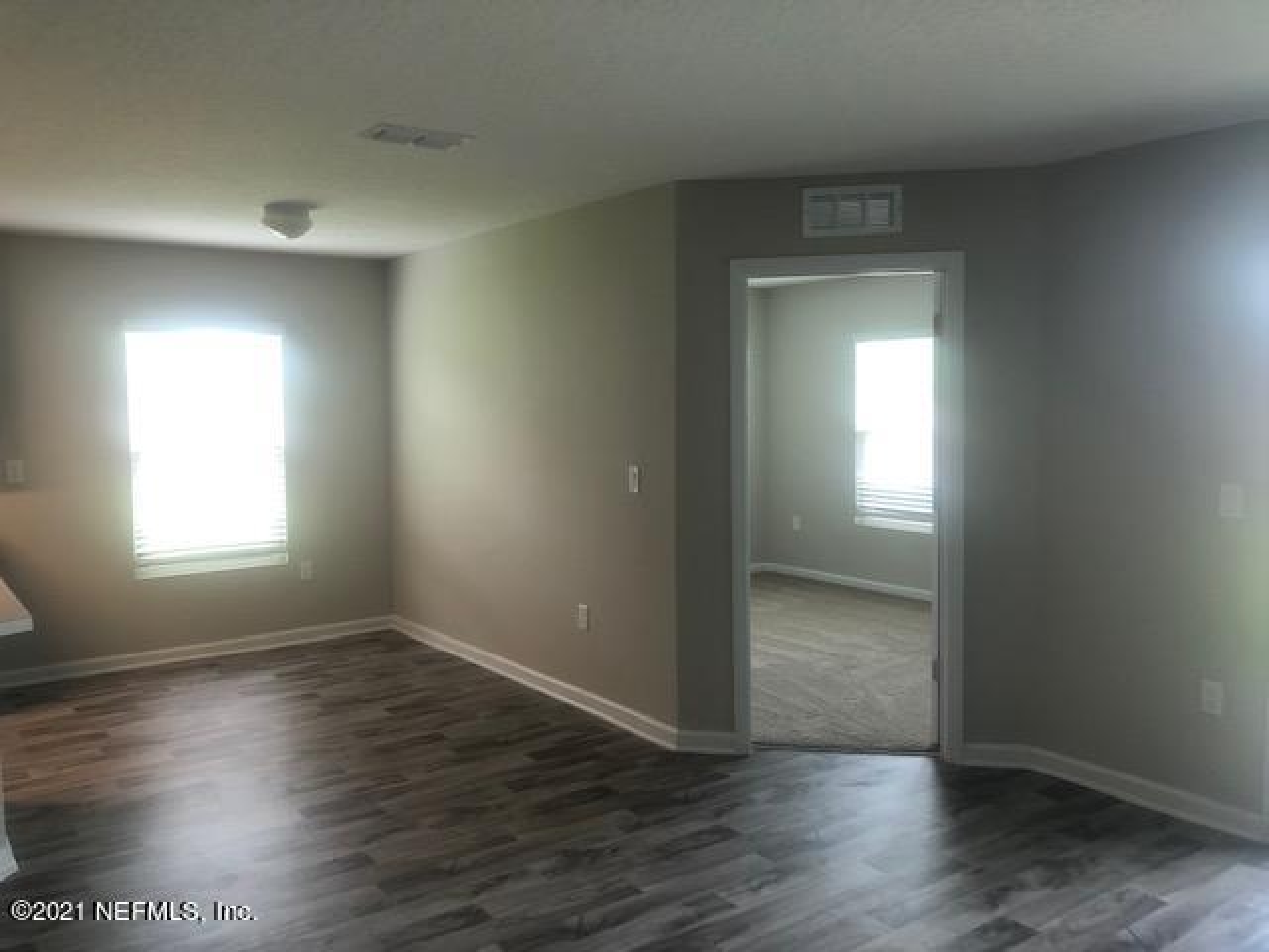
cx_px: 634
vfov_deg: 49.7
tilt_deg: -4.4
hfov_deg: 63.4
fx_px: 1026
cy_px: 476
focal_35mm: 28
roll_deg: +0.5
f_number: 1.8
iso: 40
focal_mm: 3.99
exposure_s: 1/30
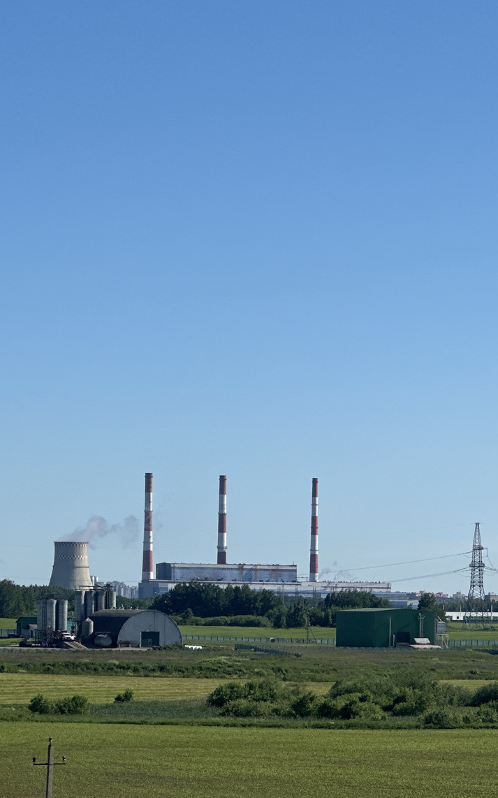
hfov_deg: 9.2
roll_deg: -0.6
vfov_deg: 14.6
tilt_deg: +5.2
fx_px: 3108
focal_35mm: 143
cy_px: 375
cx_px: 318
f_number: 2.8
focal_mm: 9
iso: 32
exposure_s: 1/1277
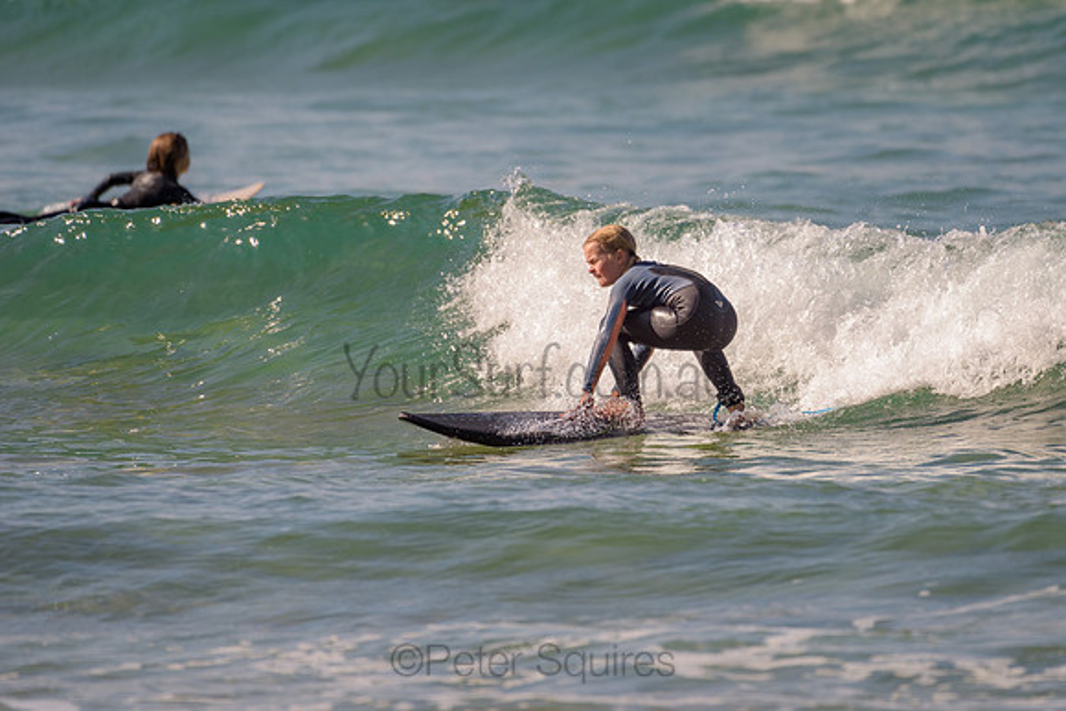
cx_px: 654
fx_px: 18166
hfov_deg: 3.4
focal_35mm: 613
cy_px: 295
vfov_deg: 2.2
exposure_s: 1/2000
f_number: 5.6
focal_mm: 500
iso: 180
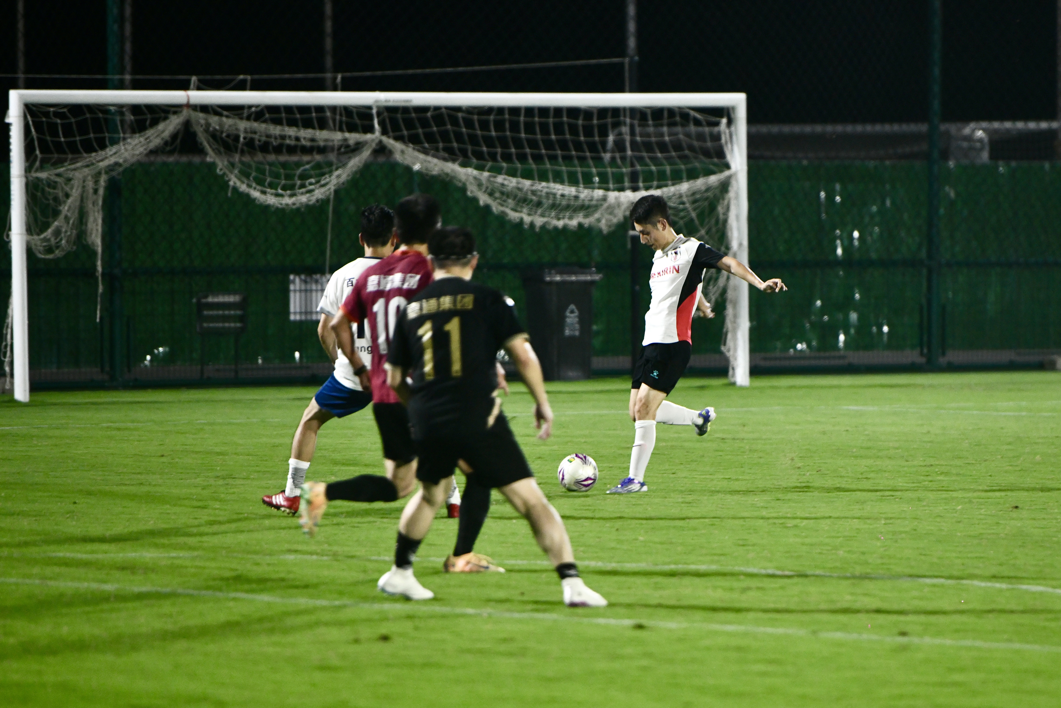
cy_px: 354
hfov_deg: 10.3
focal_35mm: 200
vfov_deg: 6.9
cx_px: 530
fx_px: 5894
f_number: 3.5
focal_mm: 200
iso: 1600
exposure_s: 1/500
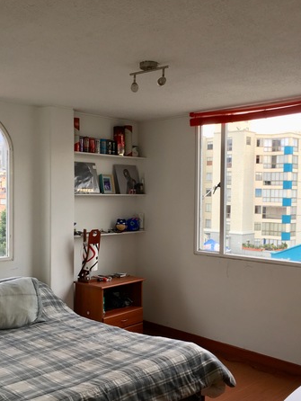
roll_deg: -1.0
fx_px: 452
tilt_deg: -2.5
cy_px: 217
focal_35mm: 39
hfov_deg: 36.8
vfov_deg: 47.8
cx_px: 173
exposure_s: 1/40
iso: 25
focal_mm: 4.15
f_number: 2.2
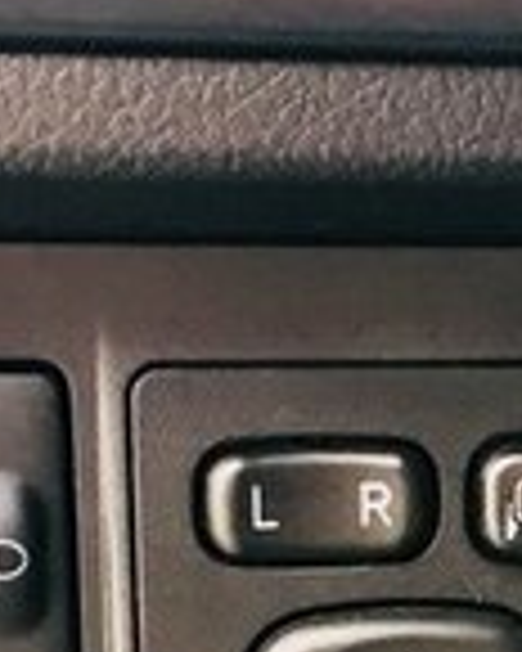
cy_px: 1041
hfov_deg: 11.9
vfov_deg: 13.8
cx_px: 504
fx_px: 2491
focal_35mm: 129
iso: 40
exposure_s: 1/33
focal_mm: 4.15
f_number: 2.2
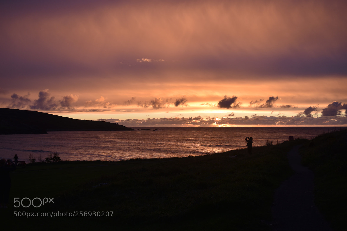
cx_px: 174
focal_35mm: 34
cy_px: 116
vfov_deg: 38.3
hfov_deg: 55.1
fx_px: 332
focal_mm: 23
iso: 100
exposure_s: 1/160
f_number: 4.5
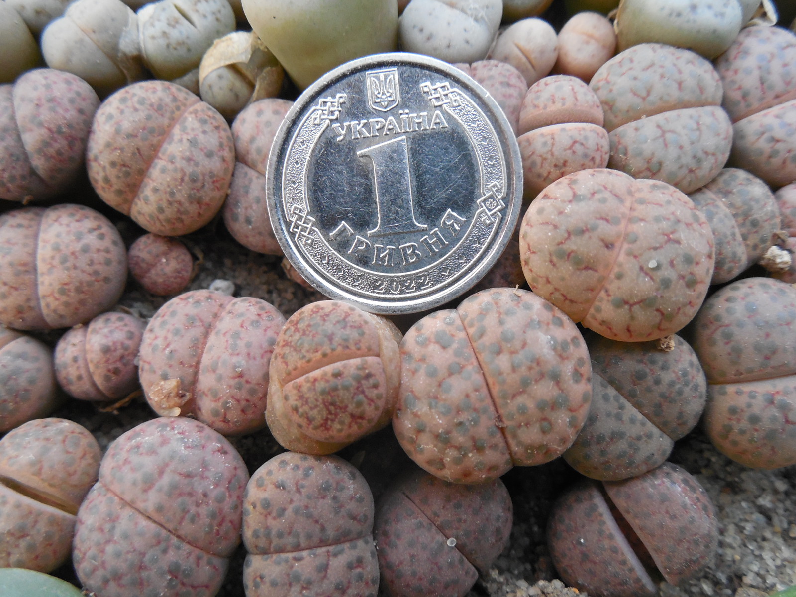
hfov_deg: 58.4
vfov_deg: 45.4
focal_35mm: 31
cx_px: 398
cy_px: 298
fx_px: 713
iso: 400
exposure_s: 1/25
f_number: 3.6
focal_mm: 5.6
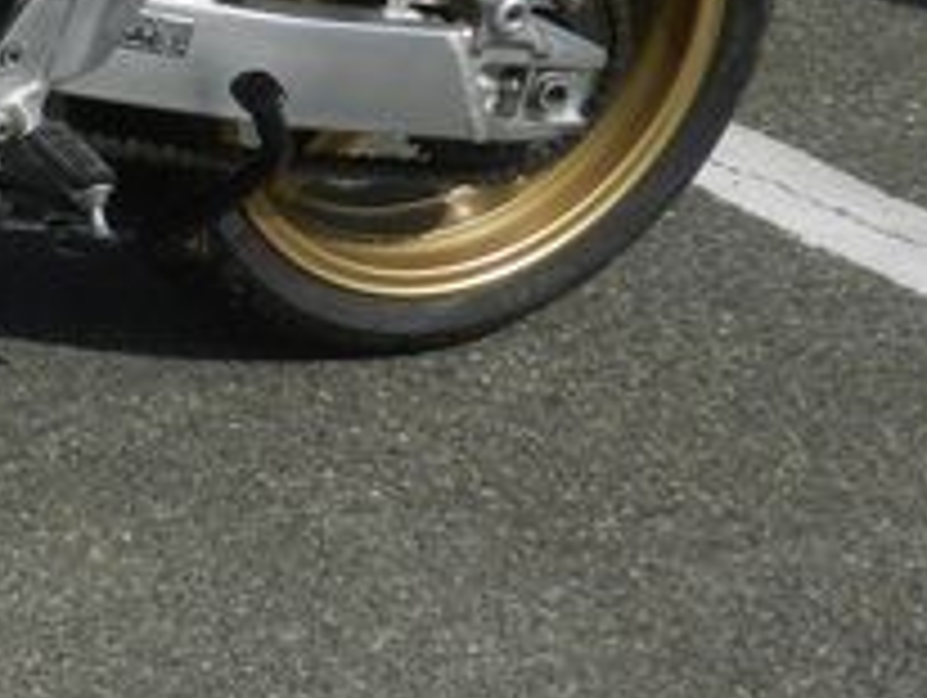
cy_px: -259
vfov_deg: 9.3
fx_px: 4182
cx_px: -608
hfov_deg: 11.9
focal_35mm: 156
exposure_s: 1/1000
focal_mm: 8.1
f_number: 5
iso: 160
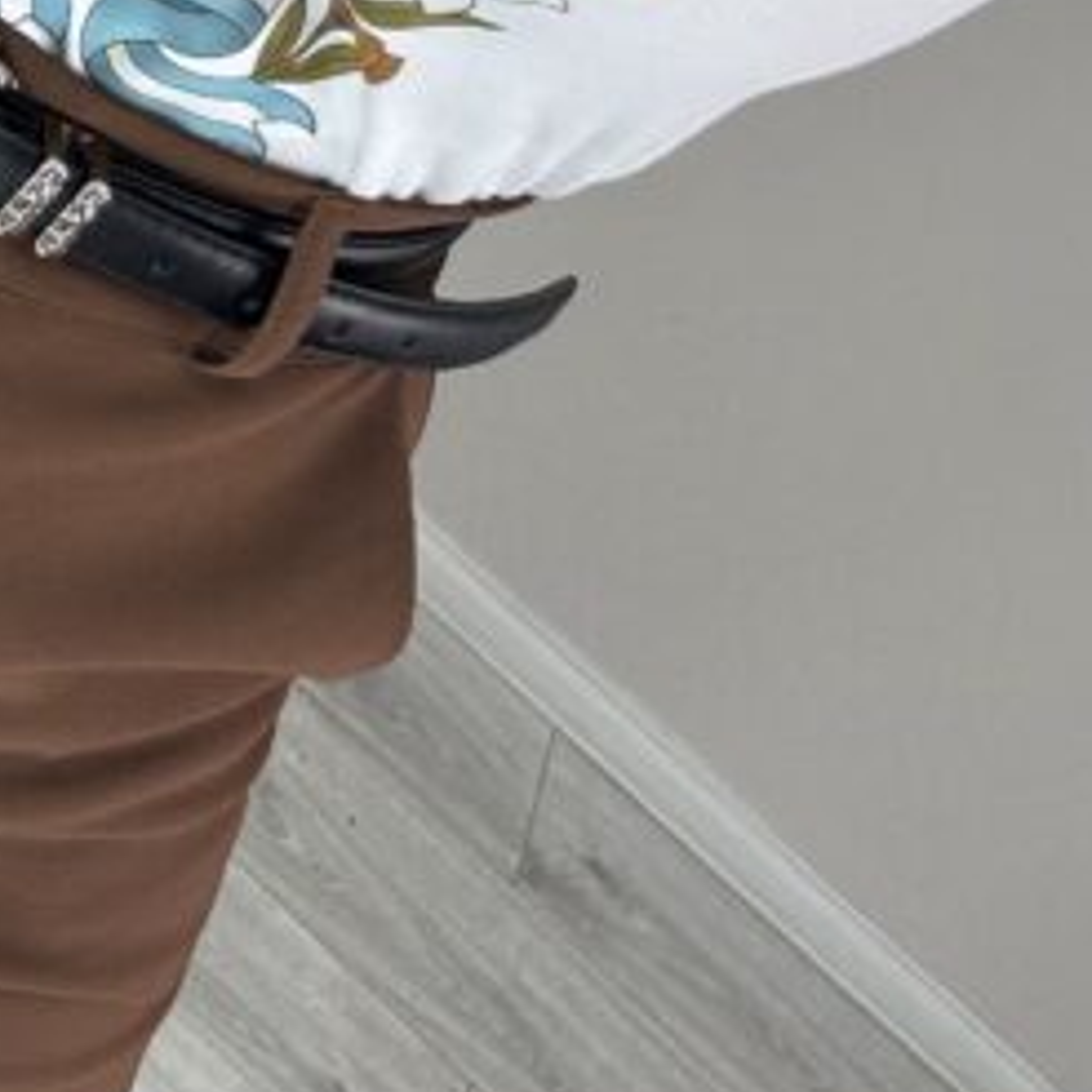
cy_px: -475
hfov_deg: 24.3
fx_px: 2356
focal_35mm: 66
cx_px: -124
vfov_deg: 22.2
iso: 32
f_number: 1.9
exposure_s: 1/100
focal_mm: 2.69
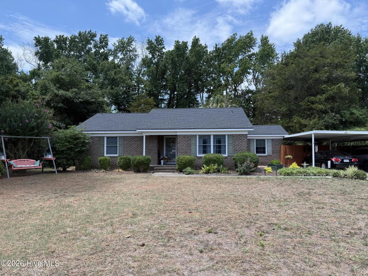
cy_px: 138
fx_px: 255
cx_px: 184
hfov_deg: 71.6
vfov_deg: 56.8
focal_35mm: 24
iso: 100
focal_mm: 6.76
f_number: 1.78
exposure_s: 1/2370
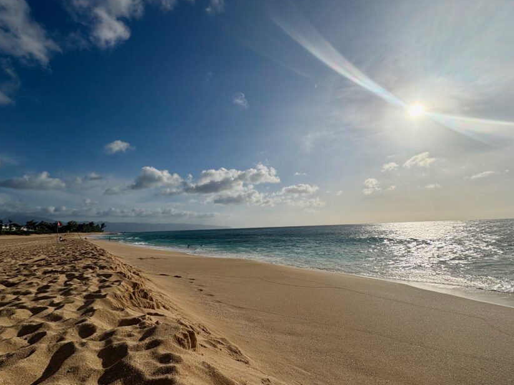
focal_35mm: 17
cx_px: 258
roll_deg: +2.5
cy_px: 200
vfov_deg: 74.7
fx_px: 252
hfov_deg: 91.0
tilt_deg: +6.2
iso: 40
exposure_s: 1/9009
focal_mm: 2.22
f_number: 2.2
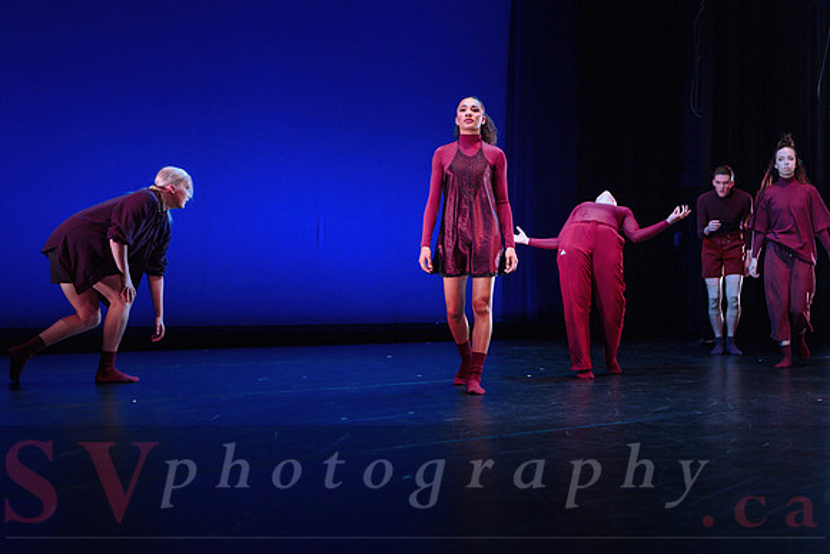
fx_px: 1110
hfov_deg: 41.0
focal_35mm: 48
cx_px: 415
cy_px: 277
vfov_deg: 28.0
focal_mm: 48
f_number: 2.8
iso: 2500
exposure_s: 1/250
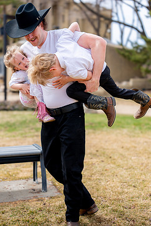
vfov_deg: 32.9
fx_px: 384
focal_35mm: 61
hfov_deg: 22.3
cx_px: 79
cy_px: 111
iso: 100
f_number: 2
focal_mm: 50
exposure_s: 1/2500
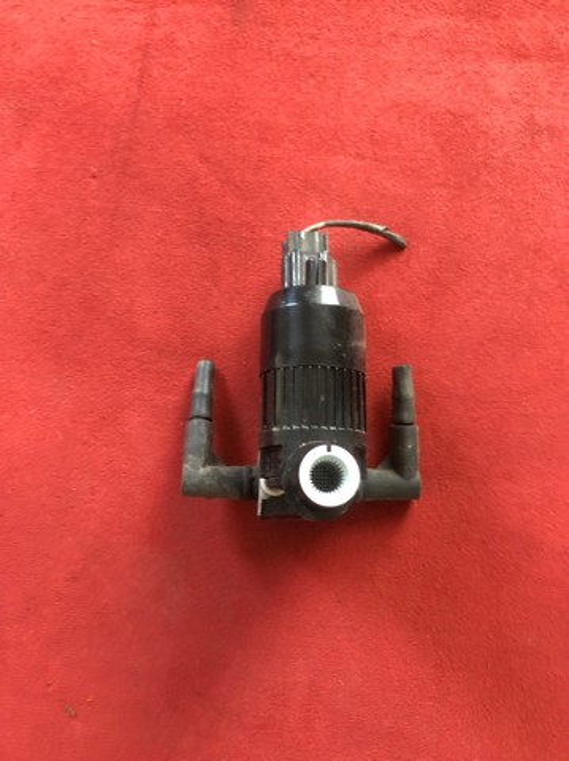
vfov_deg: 63.5
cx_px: 284
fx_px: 615
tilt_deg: -81.8
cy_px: 380
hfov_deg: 49.7
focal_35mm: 28
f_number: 1.8
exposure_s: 1/6
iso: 80
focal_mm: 4
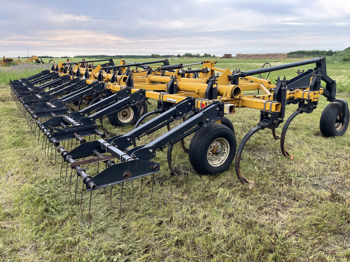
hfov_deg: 67.3
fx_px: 263
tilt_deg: -11.8
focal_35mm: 26
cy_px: 131
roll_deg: +1.6
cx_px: 175
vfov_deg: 53.1
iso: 50
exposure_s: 1/723
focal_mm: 5.1
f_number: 1.6
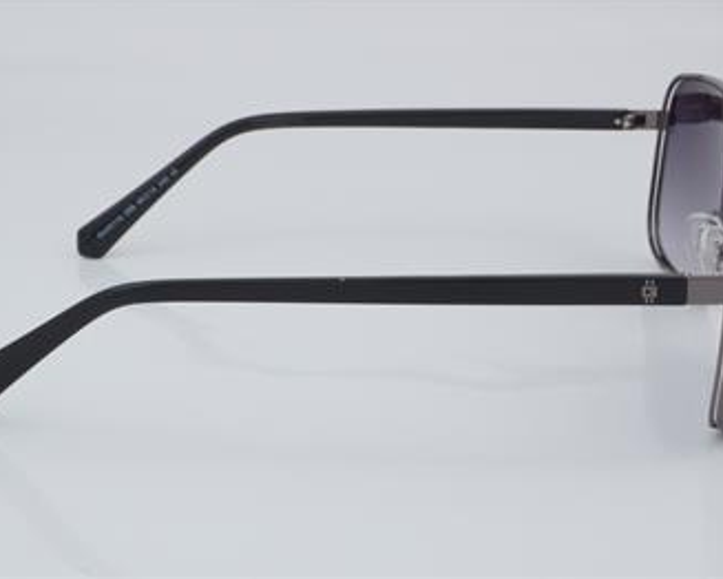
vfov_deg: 17.9
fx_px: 1841
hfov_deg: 22.2
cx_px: 363
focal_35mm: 86
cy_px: 287
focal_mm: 50
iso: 100
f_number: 32
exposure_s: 1/4
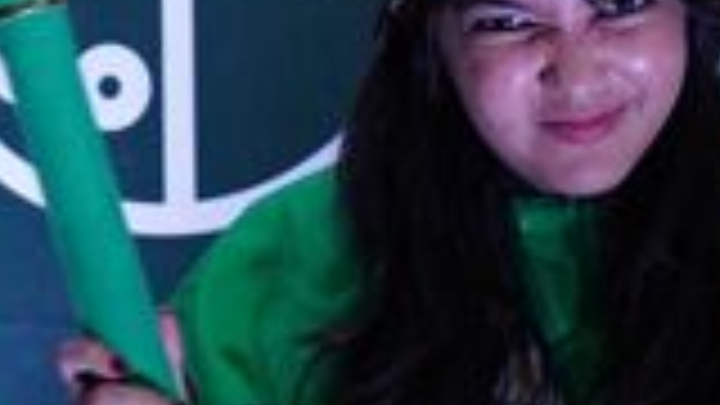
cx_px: 554
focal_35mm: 114
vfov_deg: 10.6
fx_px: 2176
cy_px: 256
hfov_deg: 18.6
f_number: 3.5
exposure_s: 1/125
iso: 1000
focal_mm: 29
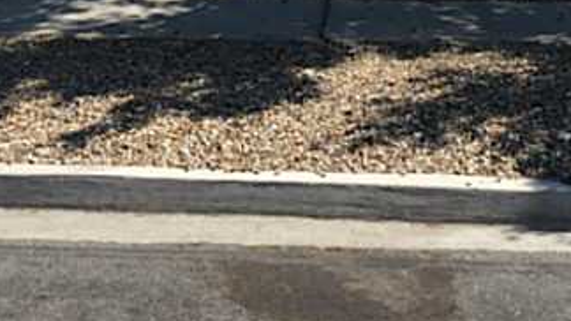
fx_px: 1181
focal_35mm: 78
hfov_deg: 27.2
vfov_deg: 14.3
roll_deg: -0.8
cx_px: 303
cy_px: -187
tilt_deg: +0.3
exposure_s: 1/1647
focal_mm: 4.15
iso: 32
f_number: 2.2
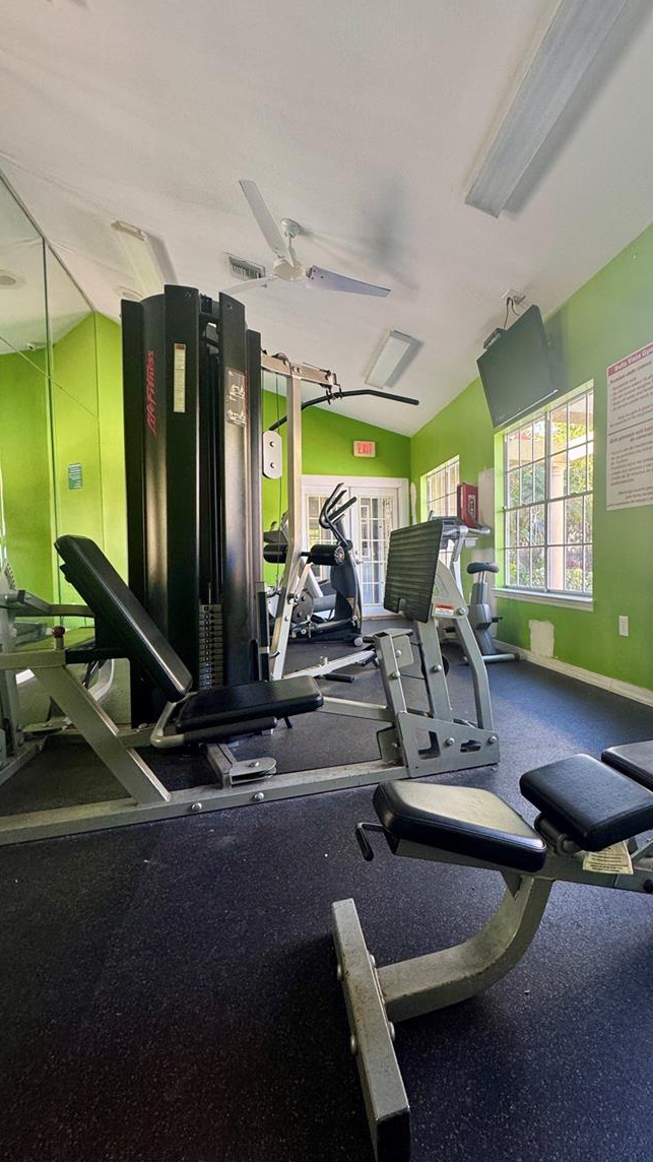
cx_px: 420
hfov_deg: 65.7
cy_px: 582
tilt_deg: -2.8
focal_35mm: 16
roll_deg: +1.4
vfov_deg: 99.4
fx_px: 493
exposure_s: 1/99
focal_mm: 2.22
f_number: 2.2
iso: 160
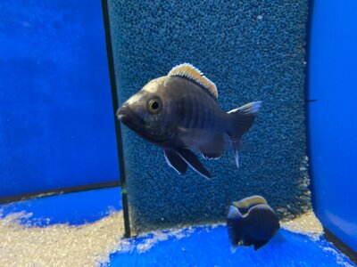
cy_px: 134
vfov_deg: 53.1
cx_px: 178
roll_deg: +2.9
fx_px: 268
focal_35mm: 26
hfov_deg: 67.3
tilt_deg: -11.9
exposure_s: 1/33
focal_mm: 4.25
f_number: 1.8
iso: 500
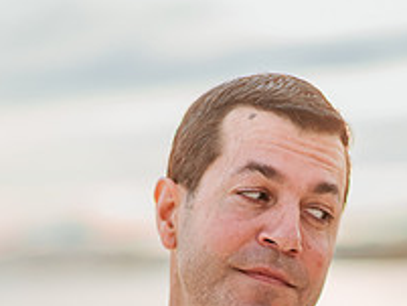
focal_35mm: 165
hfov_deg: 11.9
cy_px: 377
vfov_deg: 8.9
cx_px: 289
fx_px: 1941
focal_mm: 58
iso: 250
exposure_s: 1/6400
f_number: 1.4
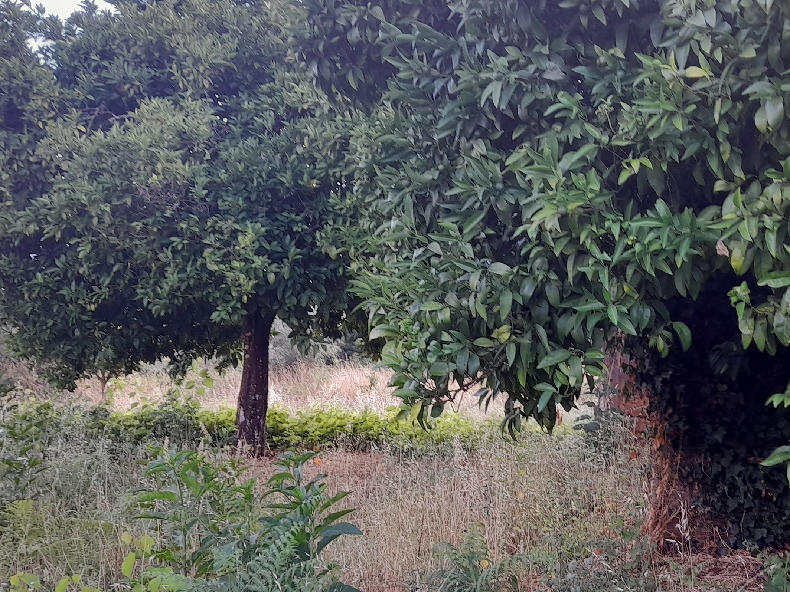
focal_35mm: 47
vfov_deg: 30.8
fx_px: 1073
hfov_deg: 40.1
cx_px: 509
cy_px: 346
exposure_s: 1/50
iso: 20
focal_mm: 4.6
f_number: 2
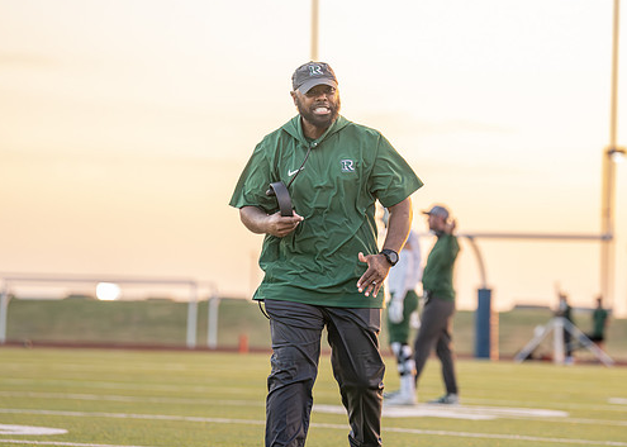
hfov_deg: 10.8
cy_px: 213
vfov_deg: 7.7
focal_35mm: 187
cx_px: 382
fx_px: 3328
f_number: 2.8
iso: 1250
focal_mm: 132
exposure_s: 1/1250
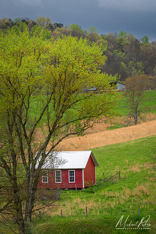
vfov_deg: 11.7
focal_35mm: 175
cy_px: 117
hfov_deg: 7.8
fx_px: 1137
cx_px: 78
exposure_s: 1/50
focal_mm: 175
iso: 64
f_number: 13
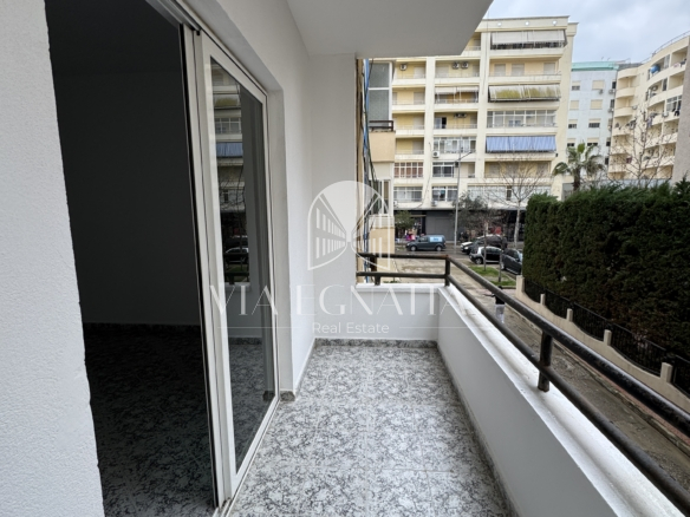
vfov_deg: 85.7
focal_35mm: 14
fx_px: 279
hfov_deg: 102.1
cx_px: 345
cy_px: 258
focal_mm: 2.22
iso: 40
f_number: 2.2
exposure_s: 1/180
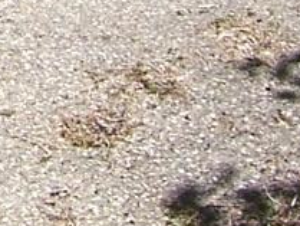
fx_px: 1483
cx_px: -337
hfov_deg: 10.4
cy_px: -508
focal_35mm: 171
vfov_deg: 7.4
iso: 64
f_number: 5.6
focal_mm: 3.8
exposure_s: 1/160
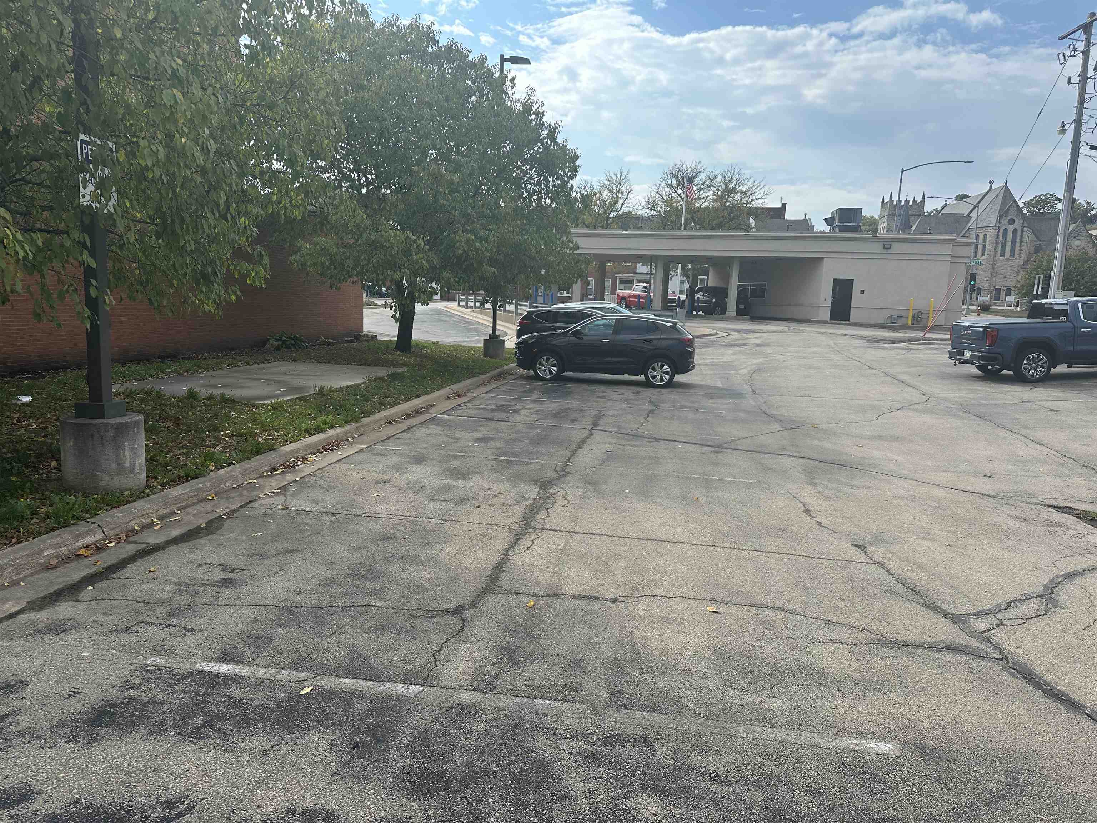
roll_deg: -0.9
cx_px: 548
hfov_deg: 71.6
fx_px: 761
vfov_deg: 56.8
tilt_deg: -7.0
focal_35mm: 24
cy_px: 412
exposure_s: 1/3356
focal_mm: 6.86
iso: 80
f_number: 1.78
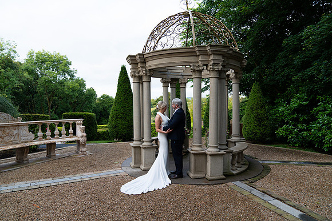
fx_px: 221
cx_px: 166
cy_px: 110
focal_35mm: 24
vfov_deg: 53.2
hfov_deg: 73.7
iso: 250
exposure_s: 1/200
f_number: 2.8
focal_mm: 24
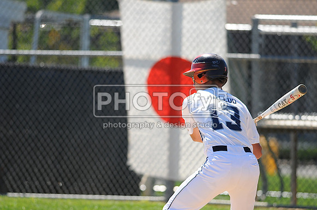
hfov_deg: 4.6
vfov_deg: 3.0
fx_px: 3957
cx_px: 158
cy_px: 105
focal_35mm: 450
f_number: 4
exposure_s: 1/1000
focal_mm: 300
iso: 200
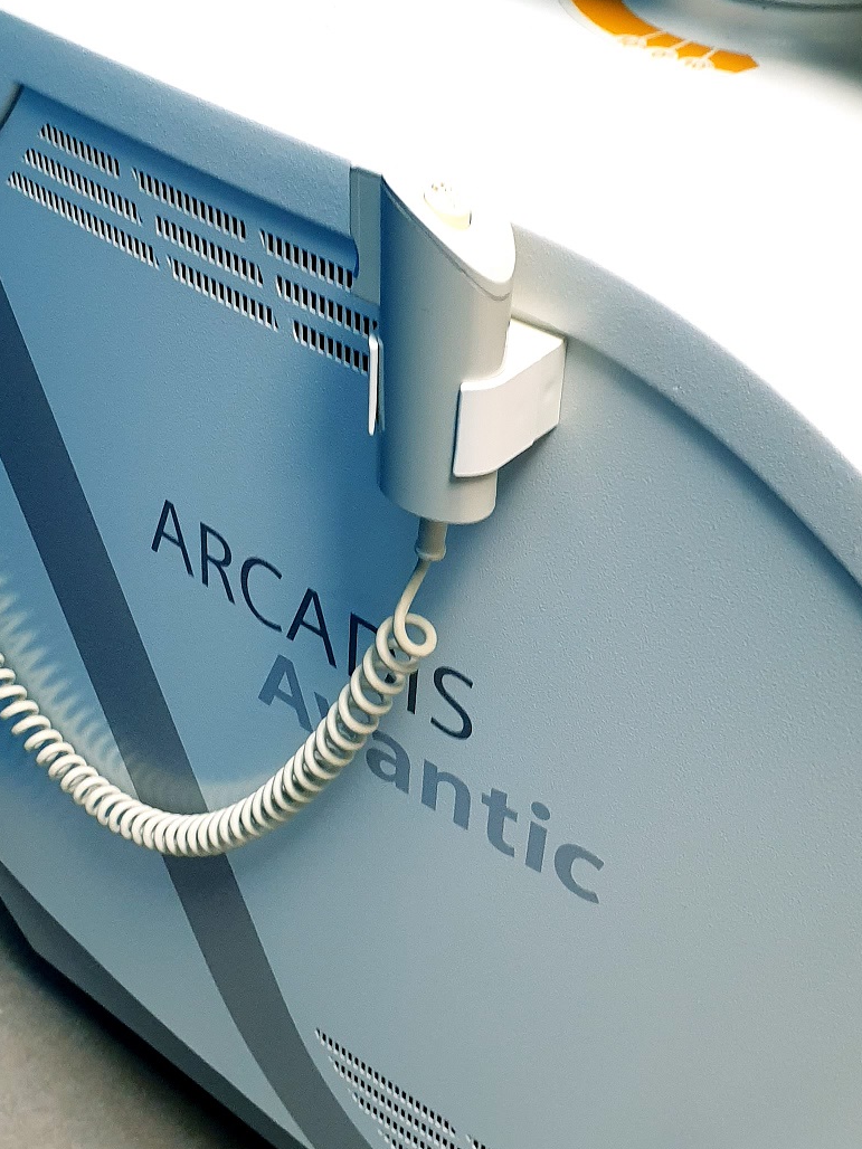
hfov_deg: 28.5
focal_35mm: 51
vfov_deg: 37.5
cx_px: 376
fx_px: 1693
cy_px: 553
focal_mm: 4.3
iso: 200
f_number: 2.4
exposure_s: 1/50
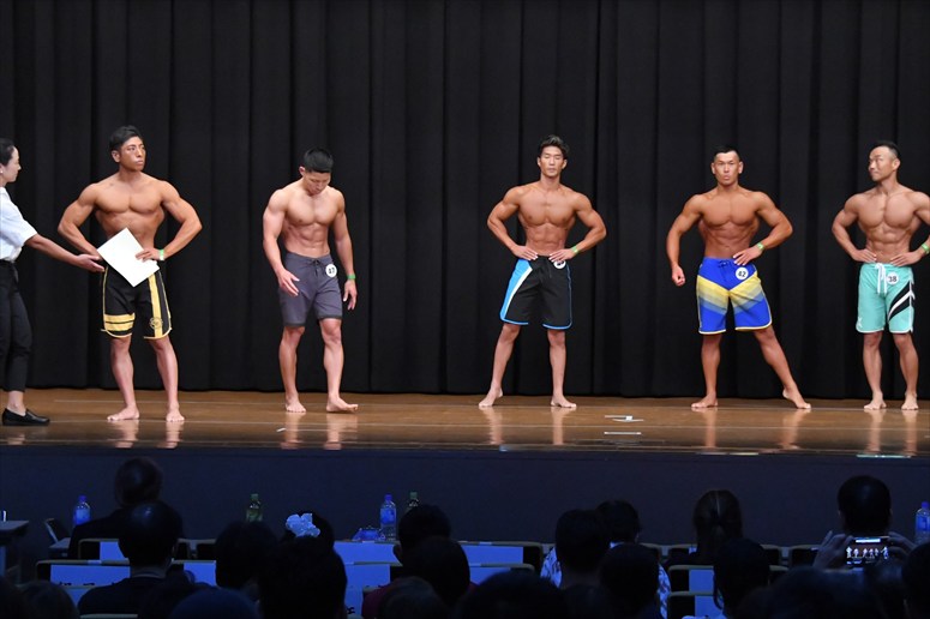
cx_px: 465
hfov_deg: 16.1
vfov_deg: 10.8
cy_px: 310
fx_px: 3279
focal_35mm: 127
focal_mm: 85
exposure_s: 1/400
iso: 8000
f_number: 5.6
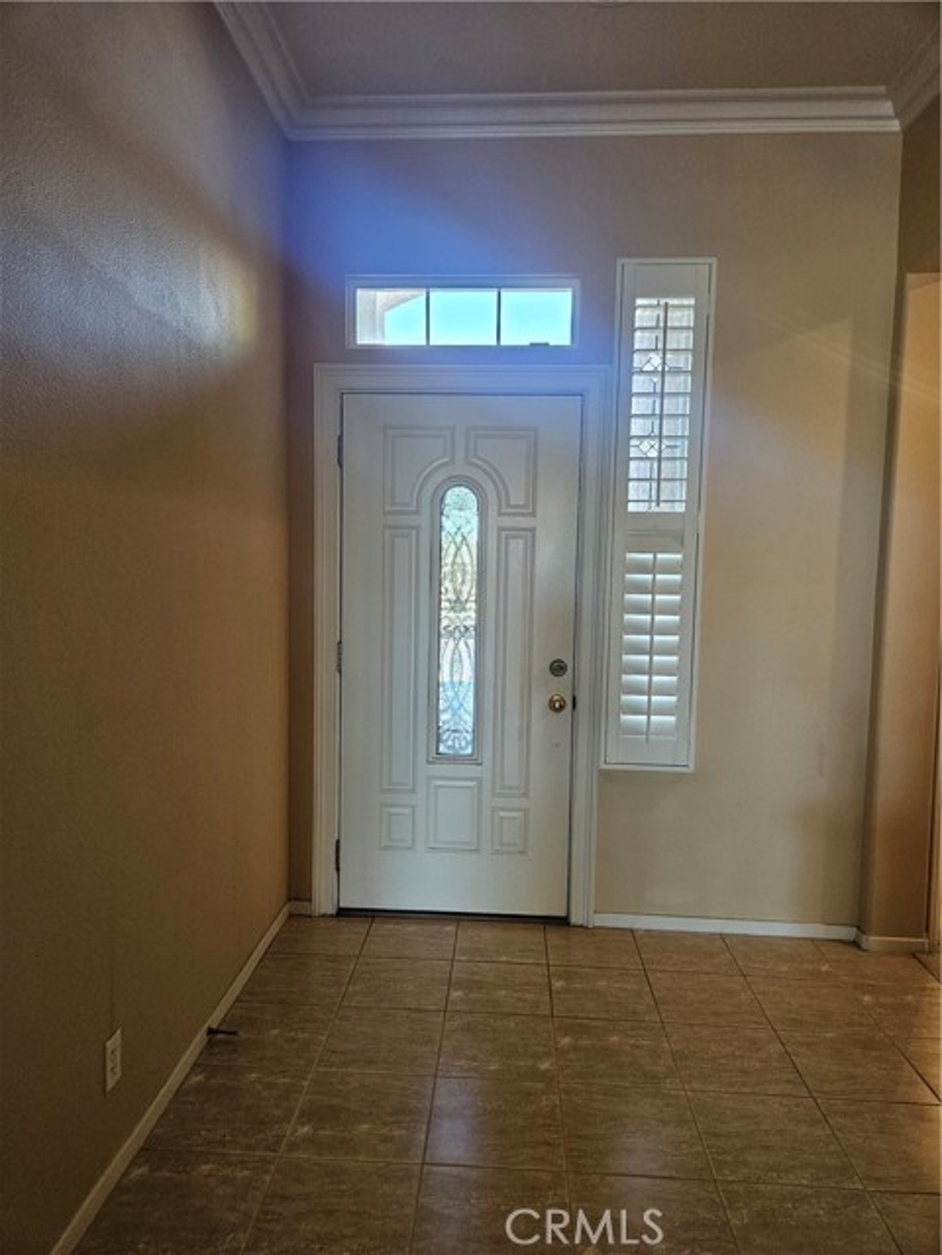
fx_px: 835
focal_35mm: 23
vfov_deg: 73.9
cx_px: 471
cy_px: 628
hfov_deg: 58.9
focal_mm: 5.4
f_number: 1.8
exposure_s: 1/120
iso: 250
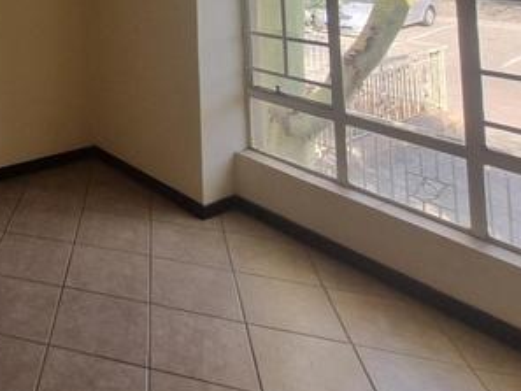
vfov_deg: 32.5
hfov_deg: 43.2
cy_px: -95
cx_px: -26
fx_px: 527
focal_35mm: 35
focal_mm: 1.74
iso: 80
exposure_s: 1/100
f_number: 2.2
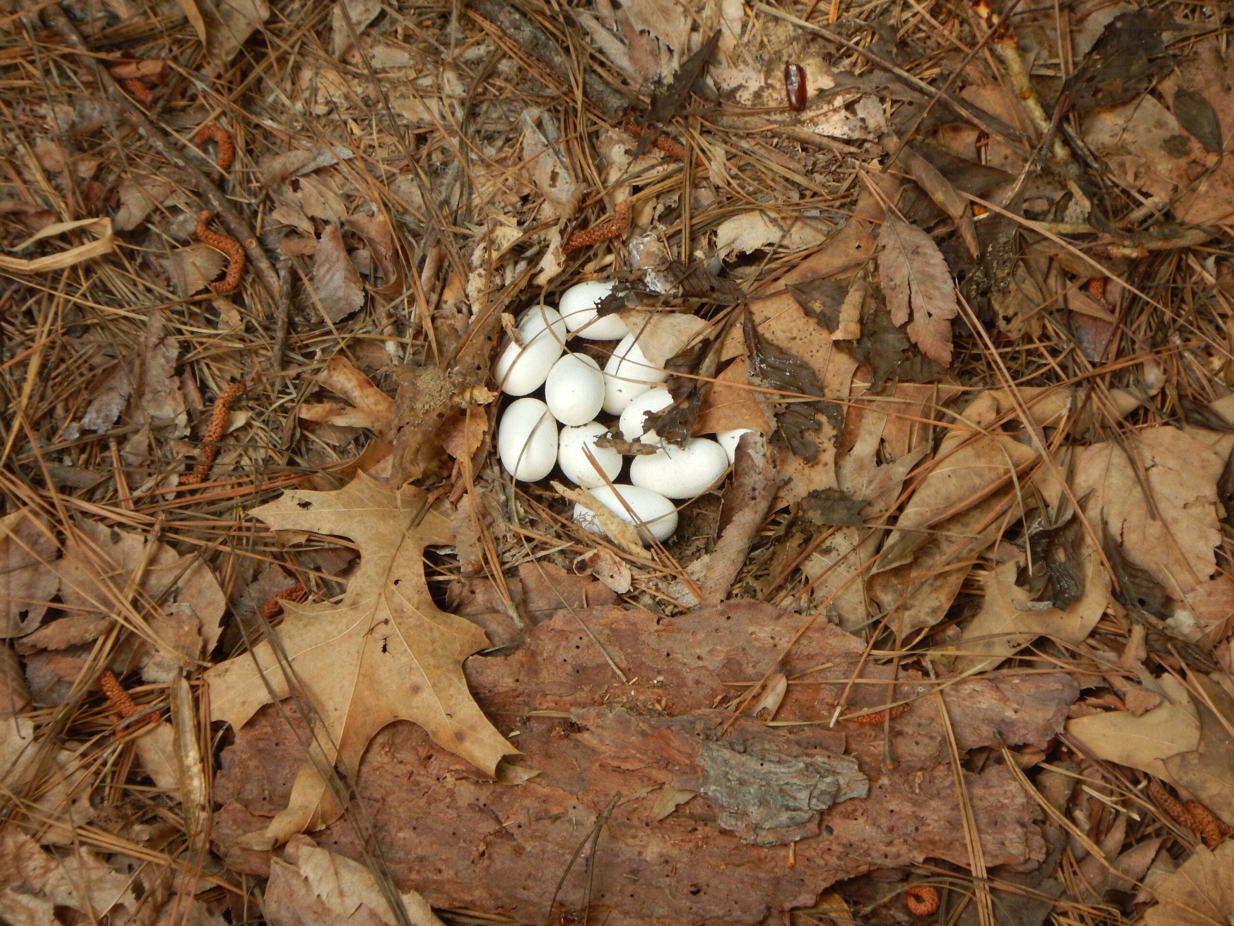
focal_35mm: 110
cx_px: 617
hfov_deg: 17.9
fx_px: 3921
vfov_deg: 13.5
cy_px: 463
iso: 125
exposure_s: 1/50
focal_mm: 19.7
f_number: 4.8
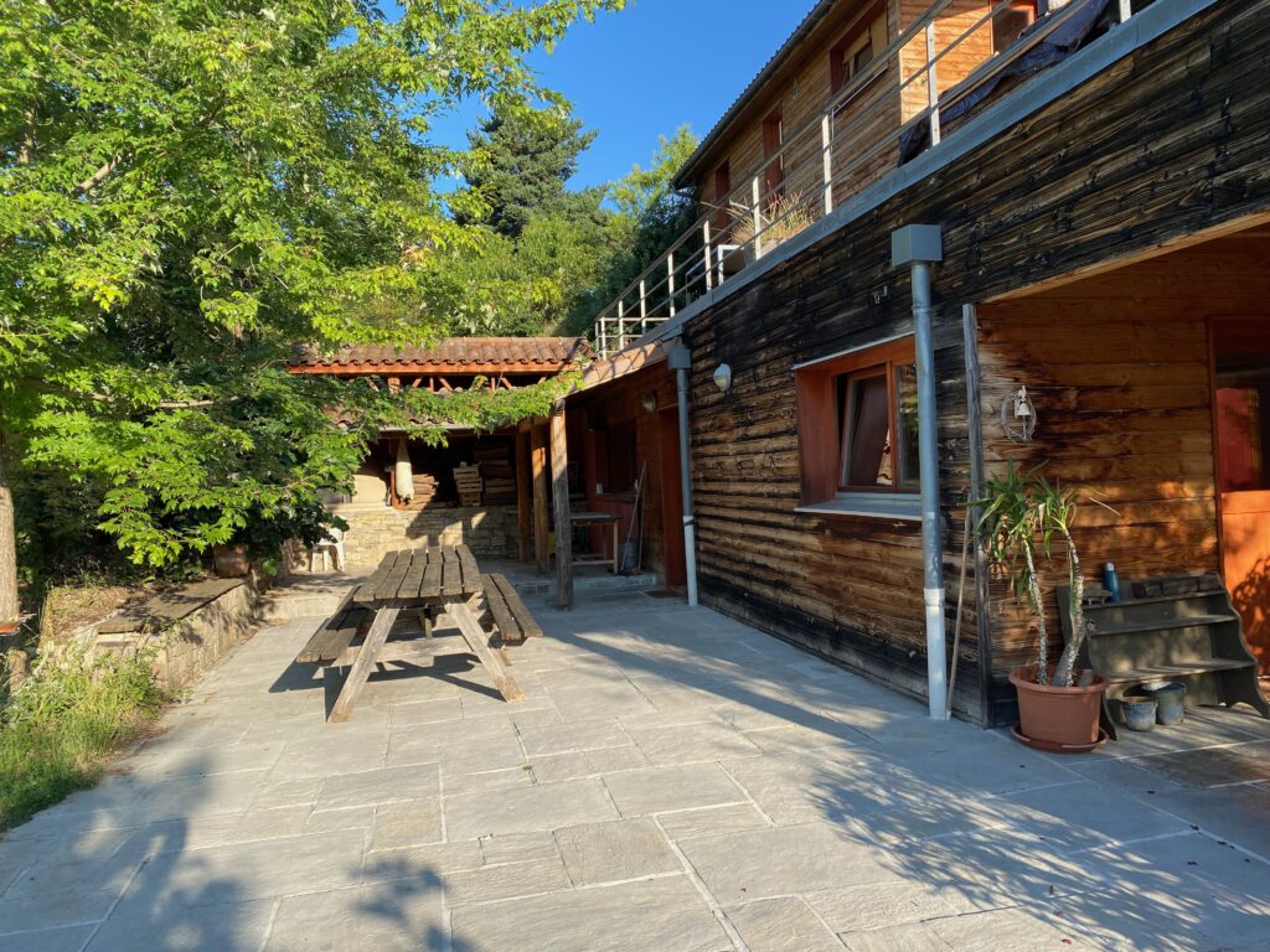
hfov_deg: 67.3
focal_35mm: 26
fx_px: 954
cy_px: 476
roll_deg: +2.3
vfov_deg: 53.1
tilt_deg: -0.2
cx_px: 635
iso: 32
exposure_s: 1/1114
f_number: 1.8
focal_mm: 4.25
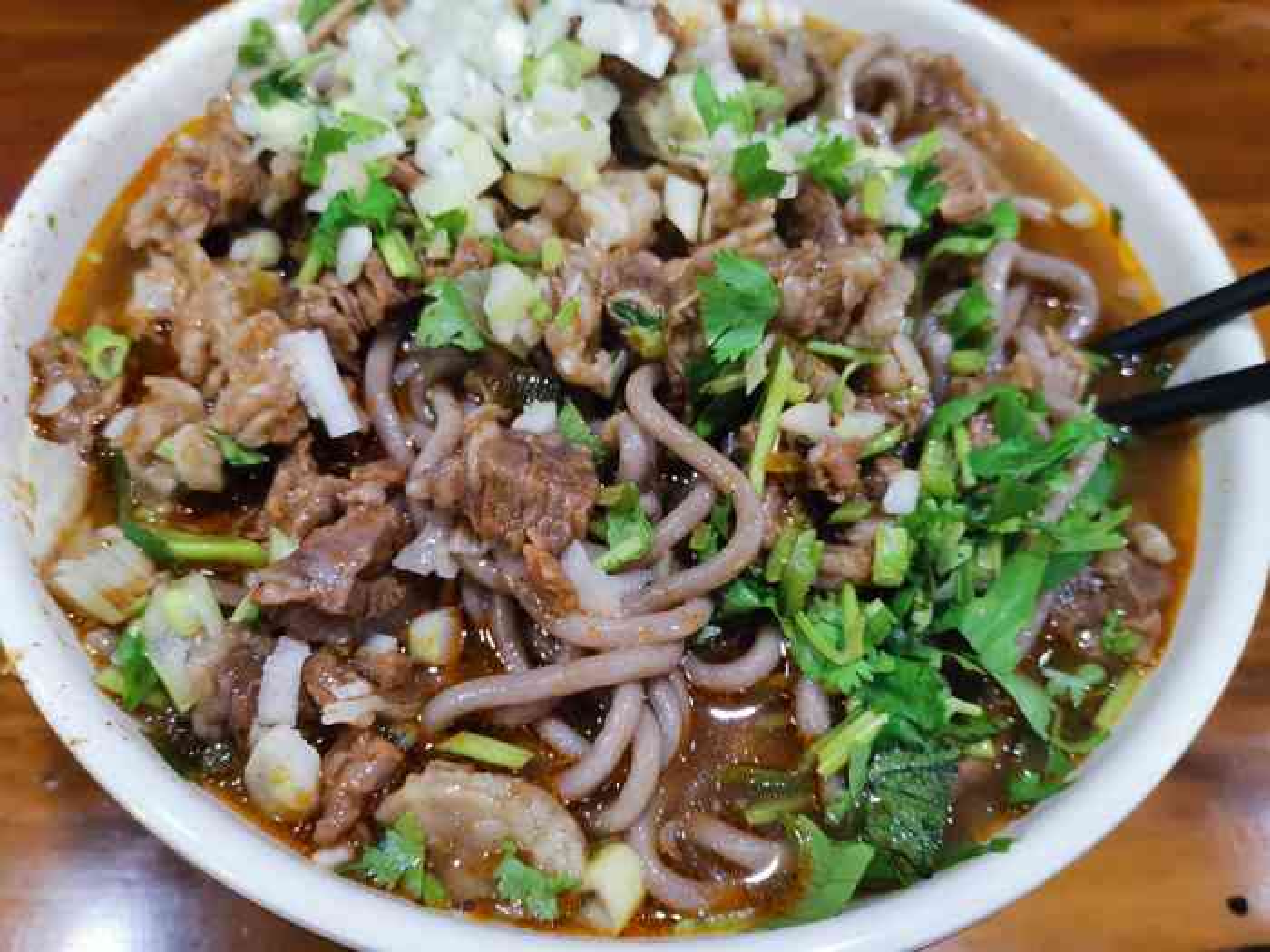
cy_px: 476
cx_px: 635
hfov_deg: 65.3
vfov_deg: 51.4
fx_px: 991
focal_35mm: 27
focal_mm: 4.75
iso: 400
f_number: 1.8
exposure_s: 1/50
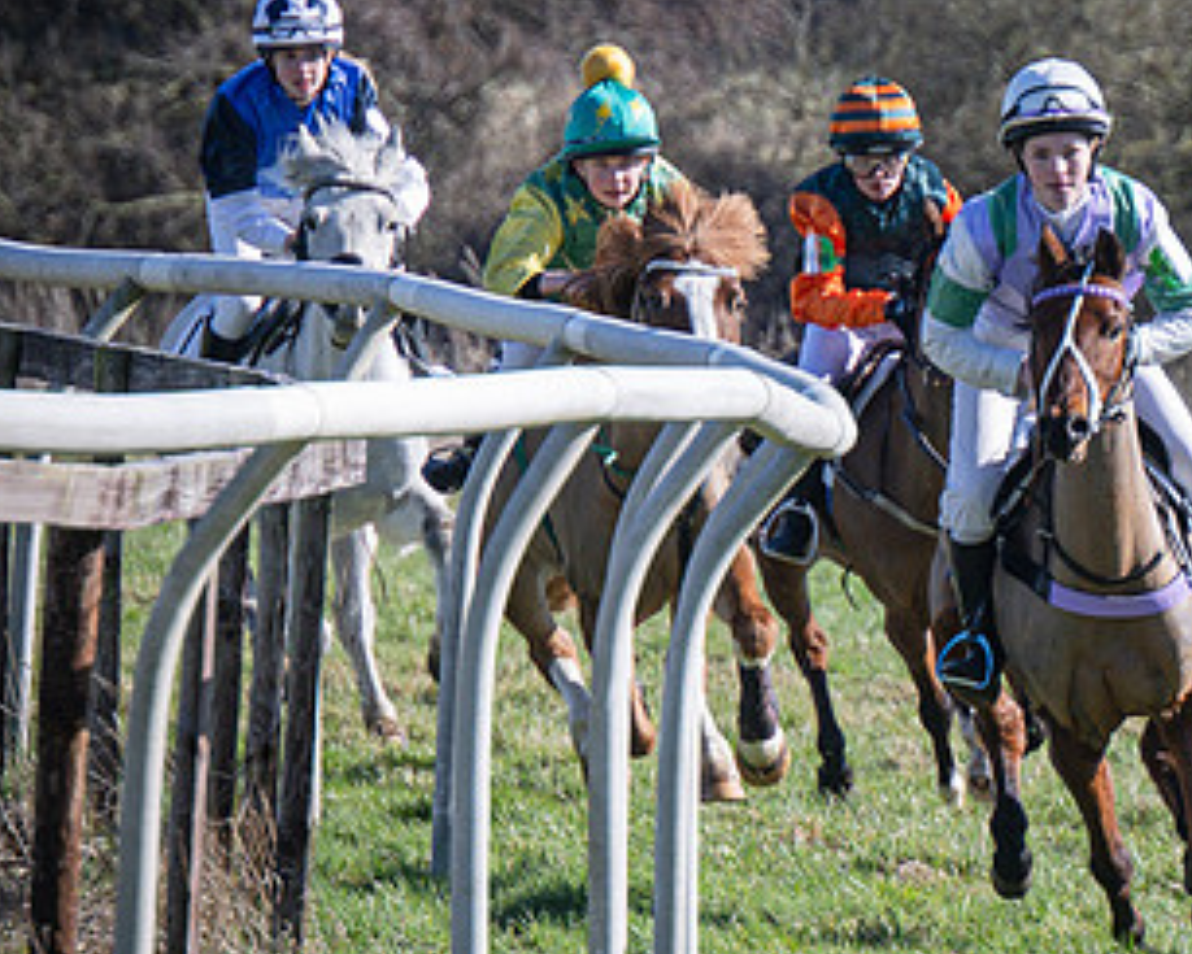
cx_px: 1460
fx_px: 29608
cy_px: 306
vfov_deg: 1.8
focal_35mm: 839
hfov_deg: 2.3
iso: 125
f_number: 4
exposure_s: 1/1000
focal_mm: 175
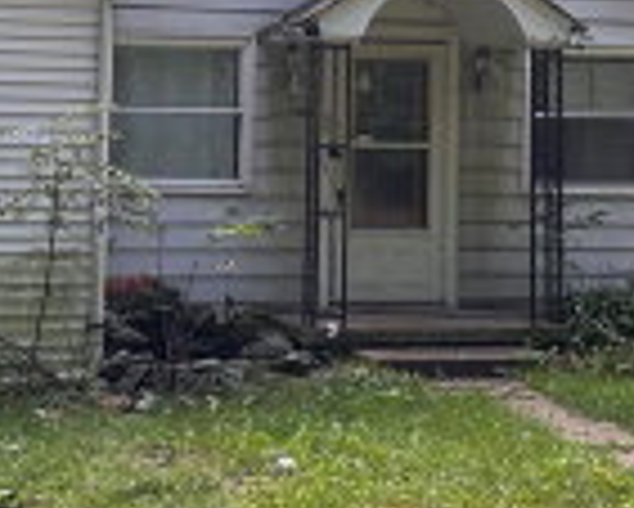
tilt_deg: +1.0
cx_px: 171
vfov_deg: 17.9
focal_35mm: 85
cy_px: 81
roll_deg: -1.5
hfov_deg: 22.3
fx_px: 1596
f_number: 1.78
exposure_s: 1/166
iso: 80
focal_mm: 6.86
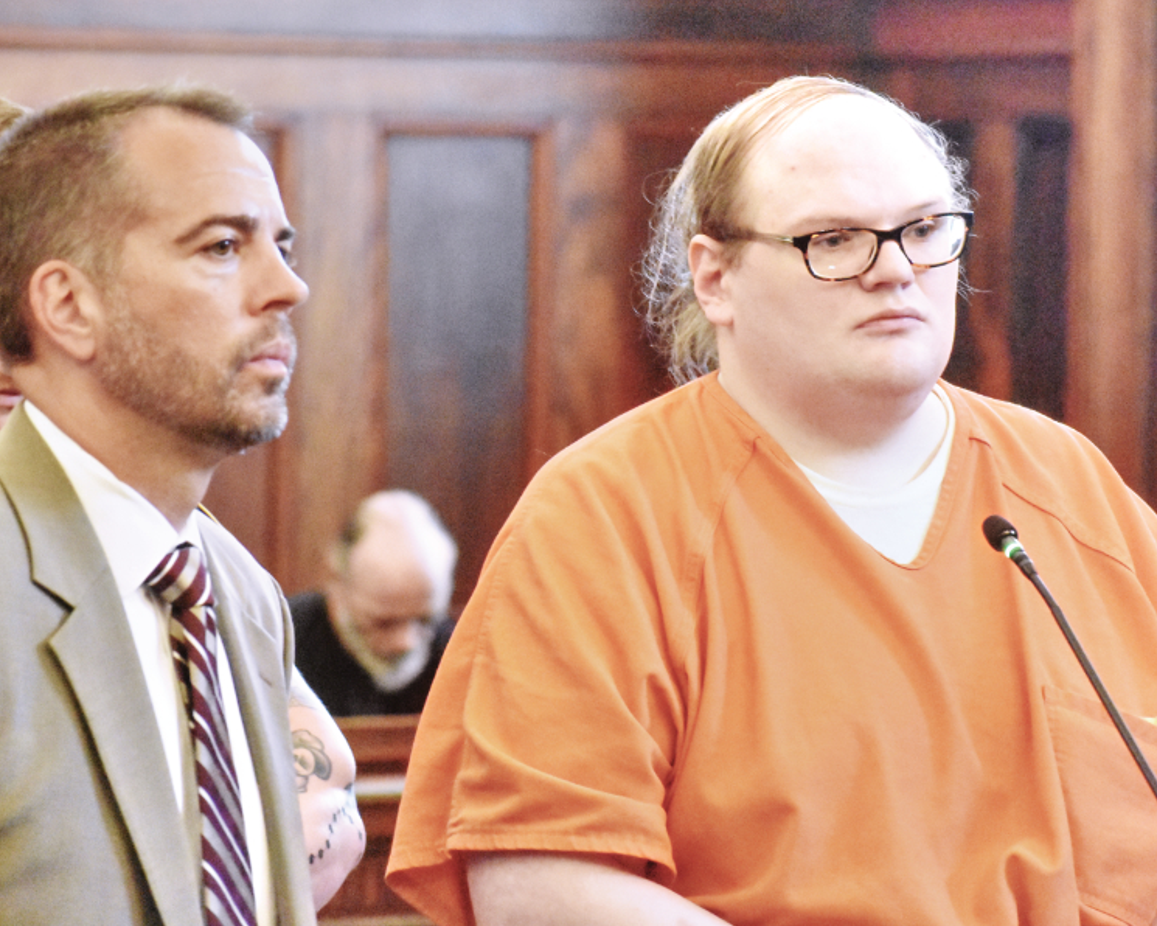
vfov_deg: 7.0
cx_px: 565
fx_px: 7568
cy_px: 463
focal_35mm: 221
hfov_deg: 8.7
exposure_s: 1/160
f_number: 6.3
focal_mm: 130
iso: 16000
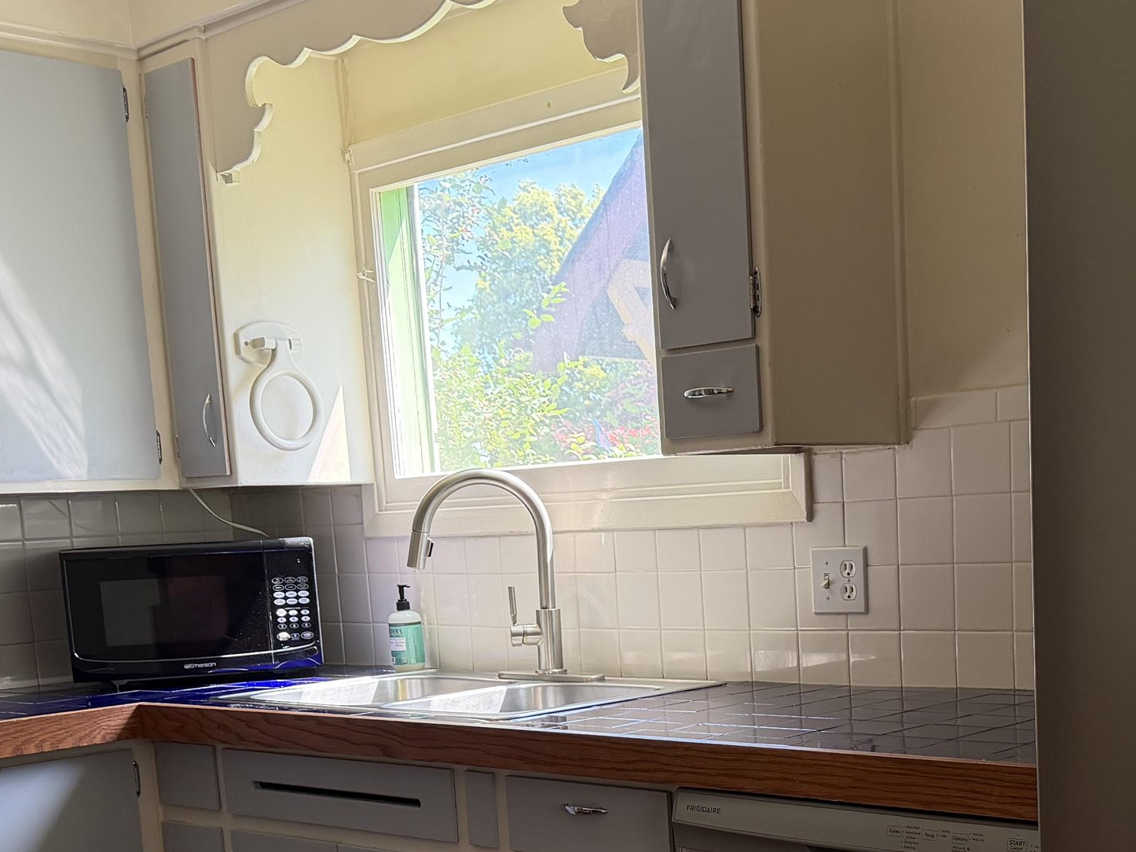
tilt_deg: -8.7
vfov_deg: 27.6
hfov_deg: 37.2
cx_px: 735
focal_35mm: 51
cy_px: 747
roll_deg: +2.8
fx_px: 1673
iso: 200
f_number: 1.78
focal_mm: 6.76
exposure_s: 1/153
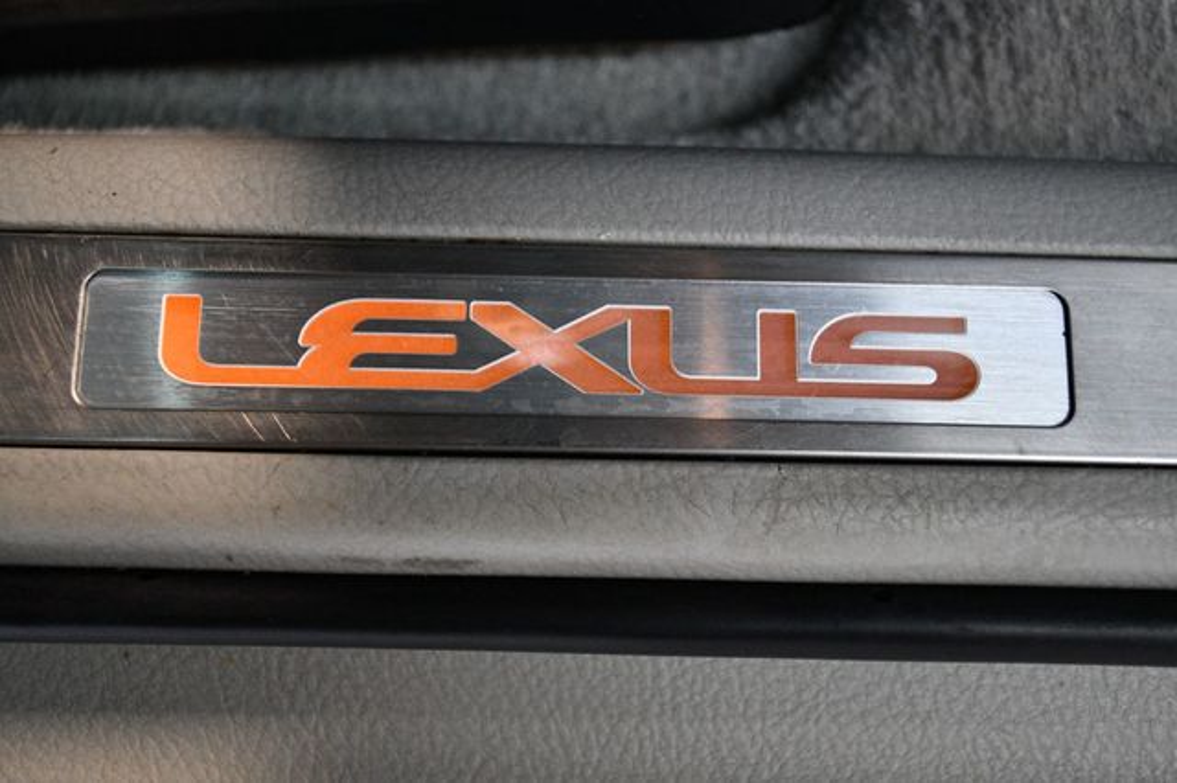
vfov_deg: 31.9
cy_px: 392
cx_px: 588
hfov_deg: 46.4
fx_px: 1372
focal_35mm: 42
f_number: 4.5
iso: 3200
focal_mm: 28
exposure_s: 1/100
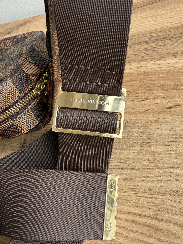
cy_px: 129
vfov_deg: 67.3
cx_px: 92
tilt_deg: -50.4
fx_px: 183
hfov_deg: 53.1
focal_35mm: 26
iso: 50
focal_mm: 2.22
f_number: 2.2
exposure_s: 1/151
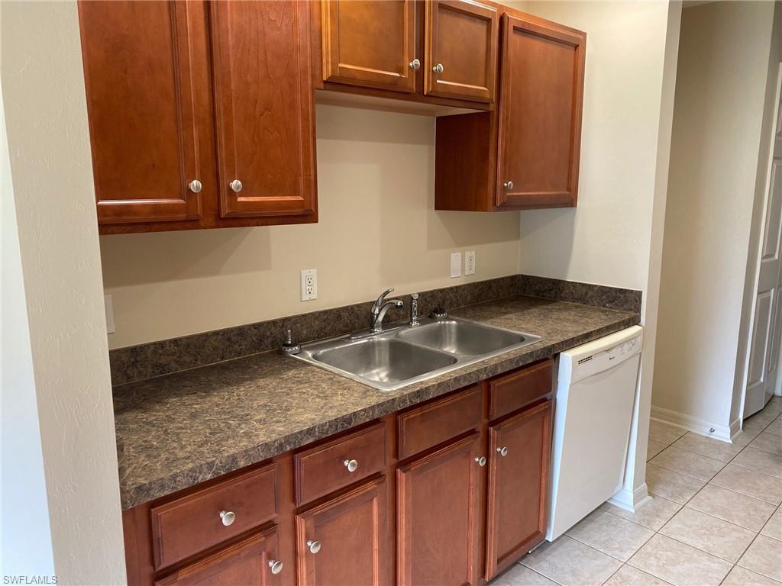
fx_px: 587
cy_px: 293
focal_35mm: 26
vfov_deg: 53.1
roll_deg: +0.5
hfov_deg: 67.3
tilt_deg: -11.0
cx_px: 391
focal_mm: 4.25
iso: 160
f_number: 1.8
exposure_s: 1/60
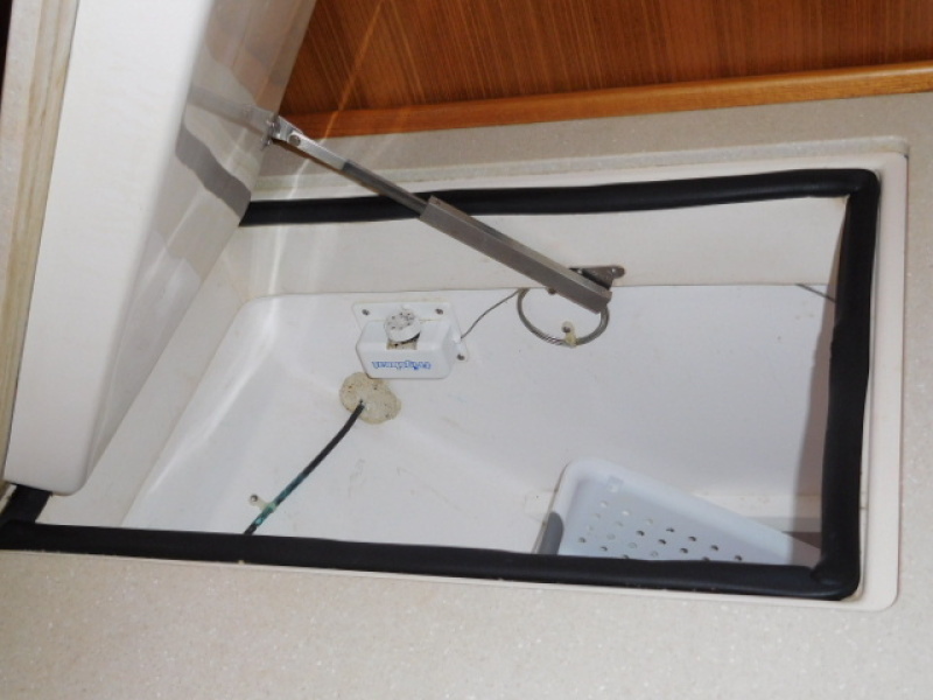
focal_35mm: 45
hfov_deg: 42.1
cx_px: 466
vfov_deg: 32.2
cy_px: 350
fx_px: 1213
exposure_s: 1/30
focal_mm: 8
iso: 200
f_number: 4
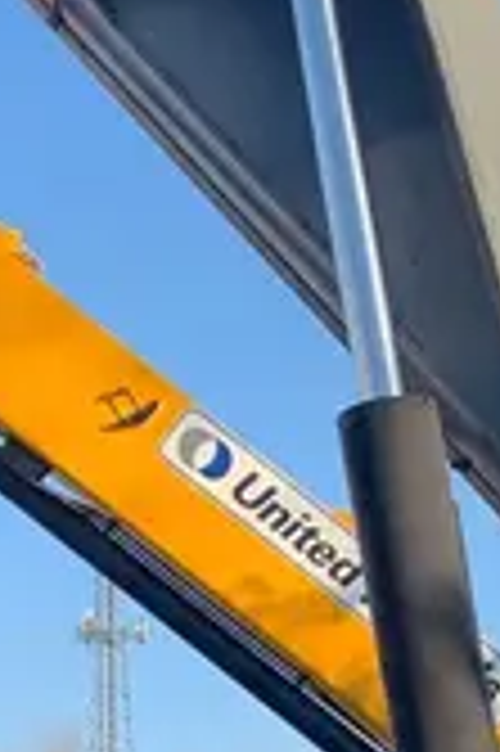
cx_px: 419
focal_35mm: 119
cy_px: 1250
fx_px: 2484
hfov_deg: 11.4
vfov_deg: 15.4
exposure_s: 1/597
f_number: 1.8
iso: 25
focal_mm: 4.25
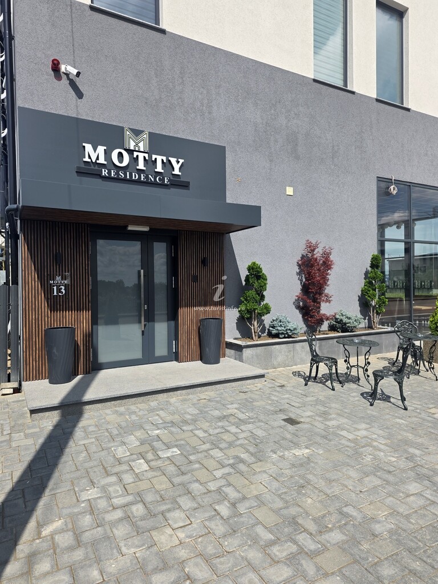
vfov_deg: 73.9
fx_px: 388
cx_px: 219
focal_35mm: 23
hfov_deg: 58.9
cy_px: 292
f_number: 1.7
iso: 80
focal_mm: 6.25
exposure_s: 1/6574
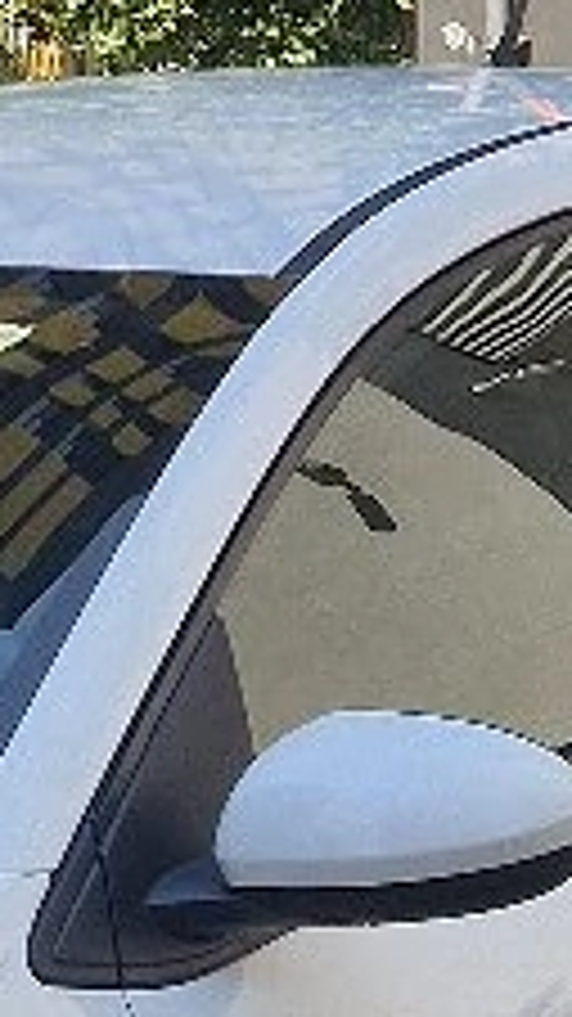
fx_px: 3994
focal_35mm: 148
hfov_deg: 7.8
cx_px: -635
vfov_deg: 14.5
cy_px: 326
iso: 50
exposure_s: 1/714
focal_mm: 5.4
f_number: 1.8
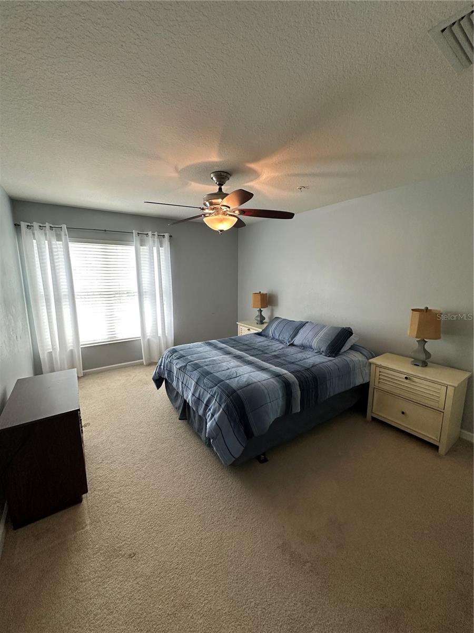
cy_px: 316
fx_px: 256
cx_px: 237
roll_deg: -1.1
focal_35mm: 14
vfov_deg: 102.1
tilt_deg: -9.1
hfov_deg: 85.7
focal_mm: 2.22
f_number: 2.2
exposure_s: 1/120
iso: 250
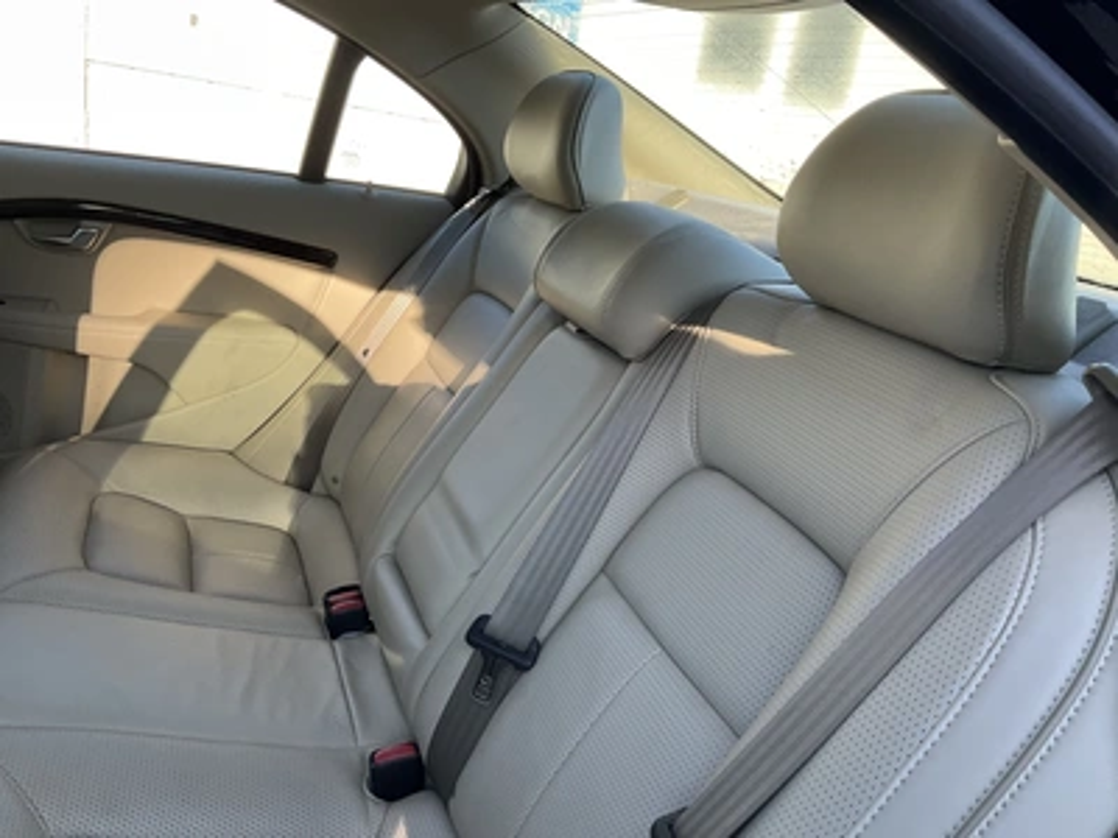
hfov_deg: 61.7
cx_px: 559
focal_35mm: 29
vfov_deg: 48.2
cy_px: 419
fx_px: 937
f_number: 1.8
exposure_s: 1/176
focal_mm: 3
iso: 20
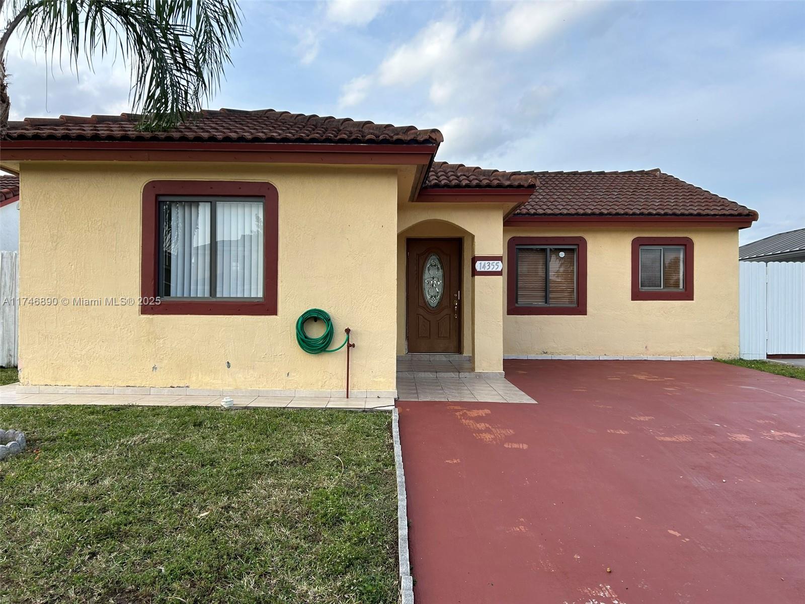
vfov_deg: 53.1
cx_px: 402
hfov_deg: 67.3
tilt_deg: +0.8
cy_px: 302
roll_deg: -0.2
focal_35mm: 26
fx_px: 605
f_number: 1.5
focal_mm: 5.7
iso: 50
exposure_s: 1/1511
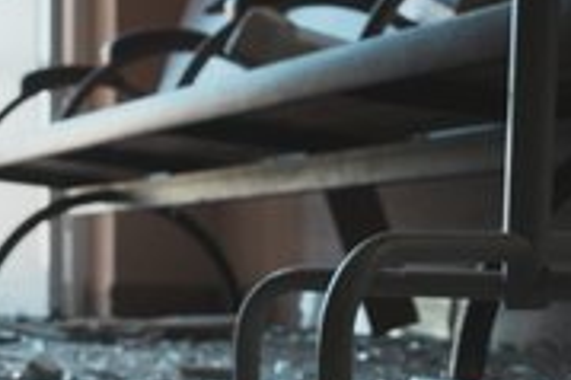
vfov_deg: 14.5
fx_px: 1490
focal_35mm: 94
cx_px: -54
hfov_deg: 20.7
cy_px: 287
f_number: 8
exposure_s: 1/125
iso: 800
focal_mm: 42
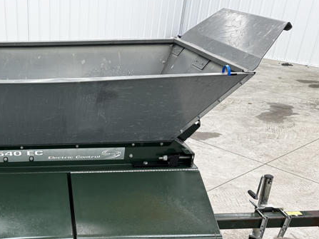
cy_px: 187
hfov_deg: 40.8
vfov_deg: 32.8
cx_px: 37
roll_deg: +0.5
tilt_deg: -30.1
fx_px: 396
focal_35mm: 43
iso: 125
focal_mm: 6.76
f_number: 1.78
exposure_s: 1/120
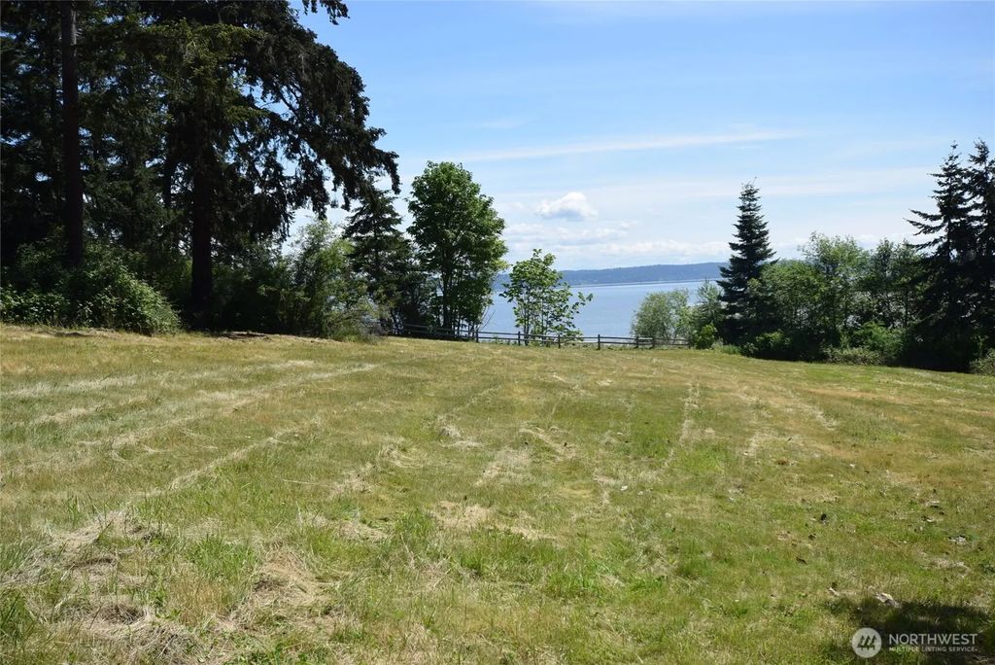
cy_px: 332
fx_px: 996
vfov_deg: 36.9
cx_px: 498
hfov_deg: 53.1
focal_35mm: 36
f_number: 8
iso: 200
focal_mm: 24
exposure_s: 1/400
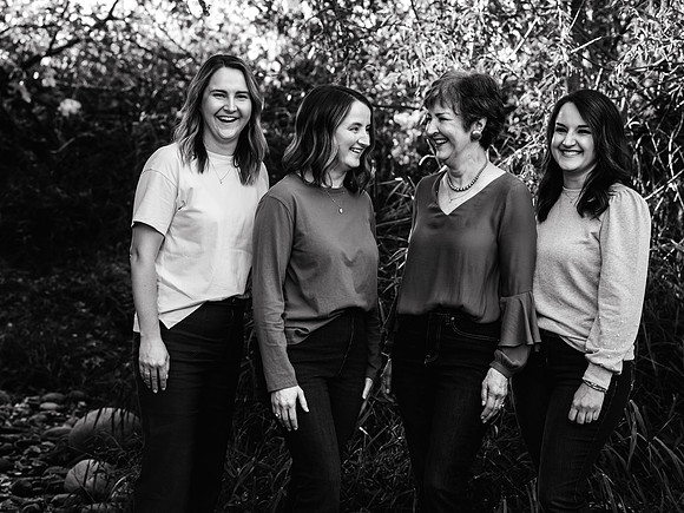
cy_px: 256
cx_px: 342
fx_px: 1882
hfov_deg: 20.6
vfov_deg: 15.5
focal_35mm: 95
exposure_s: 1/200
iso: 800
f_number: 5
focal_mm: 88
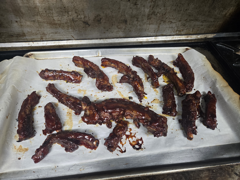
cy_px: 90
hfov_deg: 73.9
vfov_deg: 58.9
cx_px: 120
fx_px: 159
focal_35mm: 23
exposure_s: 1/120
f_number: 1.8
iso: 320
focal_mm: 5.4
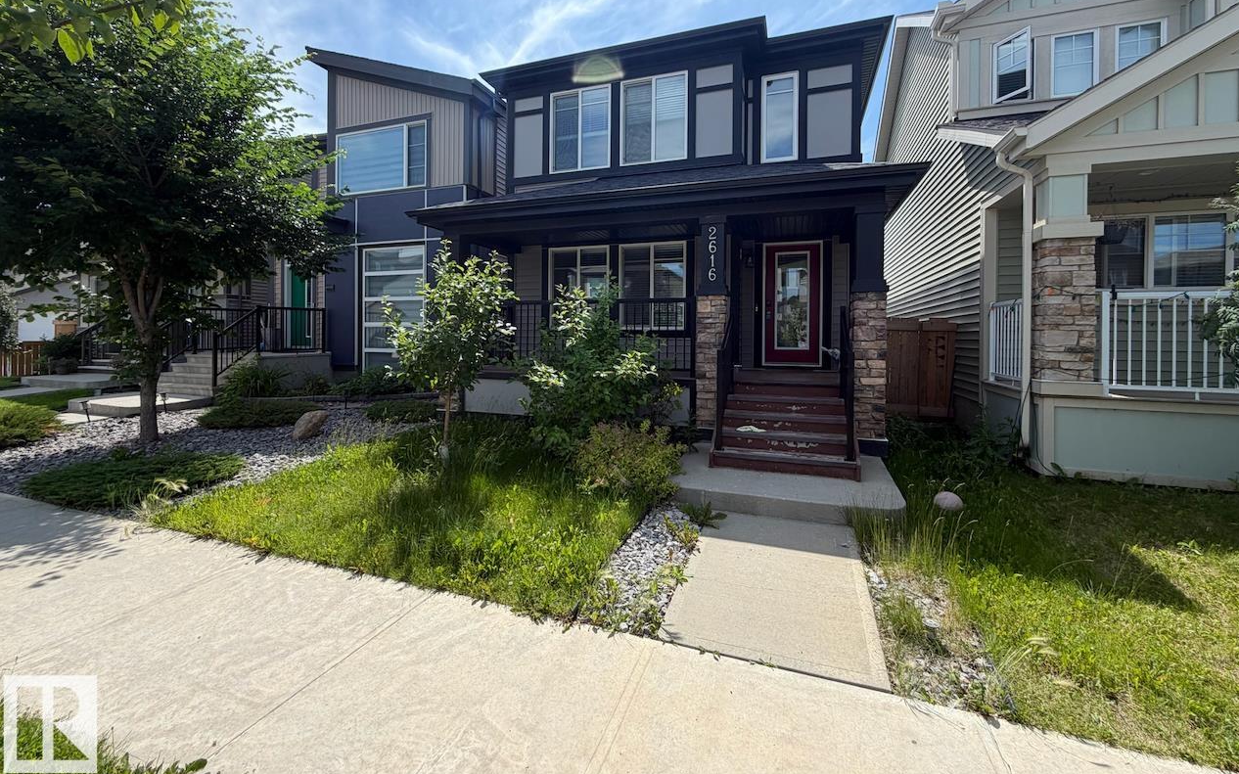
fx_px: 506
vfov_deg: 74.5
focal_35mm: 15
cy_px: 339
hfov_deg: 101.5
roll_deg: +0.2
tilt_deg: +0.2
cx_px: 625
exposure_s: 1/770
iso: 25
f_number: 2.2
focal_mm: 2.22
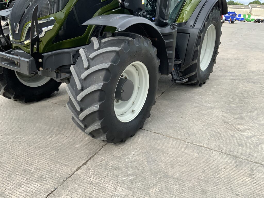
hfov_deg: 61.7
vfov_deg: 48.2
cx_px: 132
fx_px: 221
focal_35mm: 29
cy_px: 99
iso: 16
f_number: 1.8
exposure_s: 1/574
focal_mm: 3
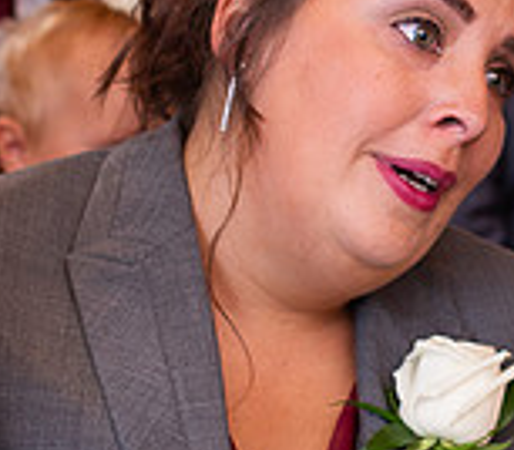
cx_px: 376
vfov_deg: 8.3
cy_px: 162
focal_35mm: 197
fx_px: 3111
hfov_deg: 9.4
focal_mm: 35
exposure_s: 1/100
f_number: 2.5
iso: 640
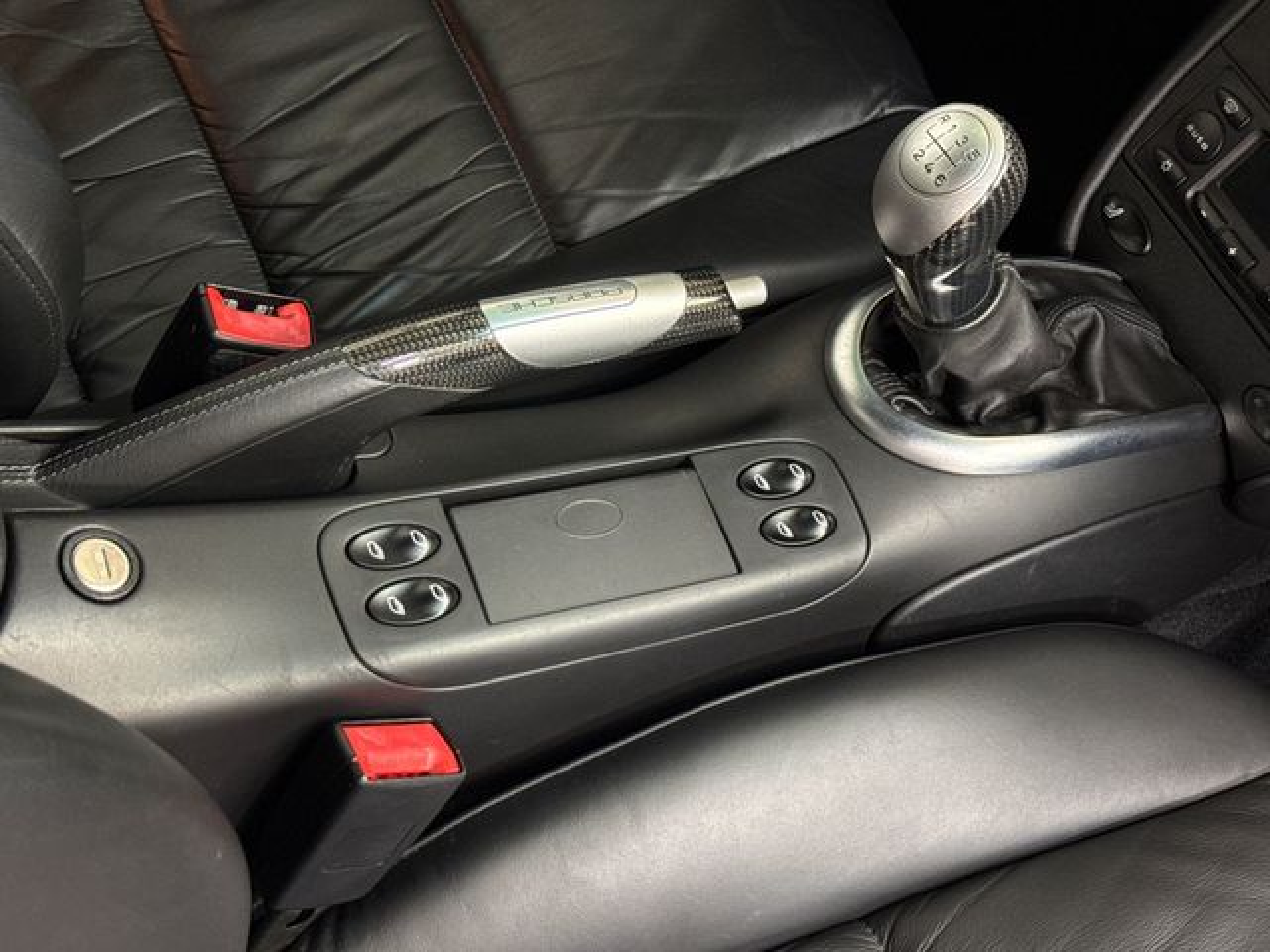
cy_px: 476
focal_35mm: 48
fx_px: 1761
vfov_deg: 30.3
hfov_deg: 39.7
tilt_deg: -49.5
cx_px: 635
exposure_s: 1/40
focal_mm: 6.76
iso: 200
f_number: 1.78
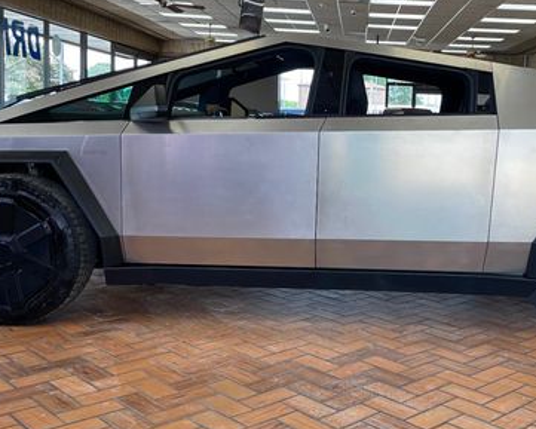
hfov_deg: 40.3
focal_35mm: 45
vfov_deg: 33.4
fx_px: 714
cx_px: 380
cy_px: 183
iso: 32
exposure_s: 1/190
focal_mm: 4.2
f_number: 1.6
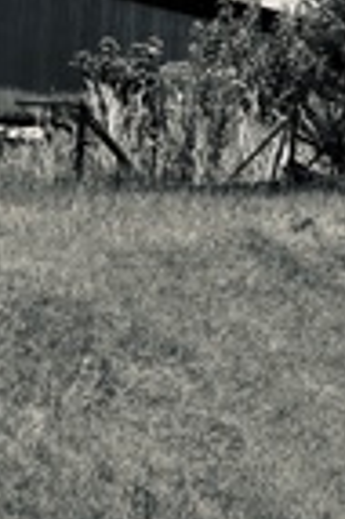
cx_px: 470
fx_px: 2709
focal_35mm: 188
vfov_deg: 10.2
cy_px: -472
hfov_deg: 7.2
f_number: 8
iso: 400
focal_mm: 28
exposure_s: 1/2000
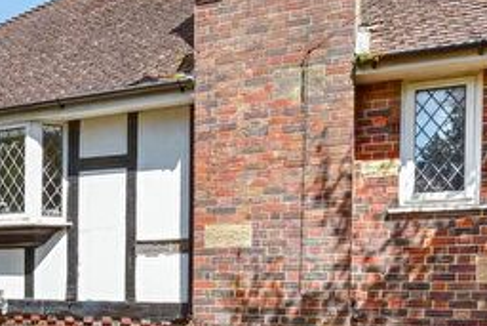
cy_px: 306
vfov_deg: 30.9
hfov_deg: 45.4
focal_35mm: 41
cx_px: 110
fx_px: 555
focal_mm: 10
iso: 200
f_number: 8
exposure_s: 1/250
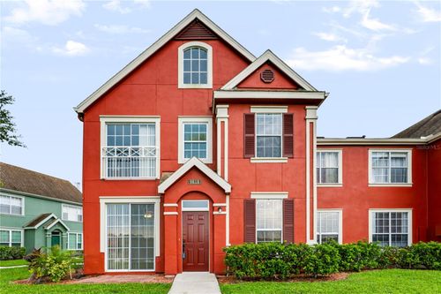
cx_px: 220
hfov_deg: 96.8
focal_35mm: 16
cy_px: 147
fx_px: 196
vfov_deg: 73.7
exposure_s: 1/100
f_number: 8
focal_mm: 16
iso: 100
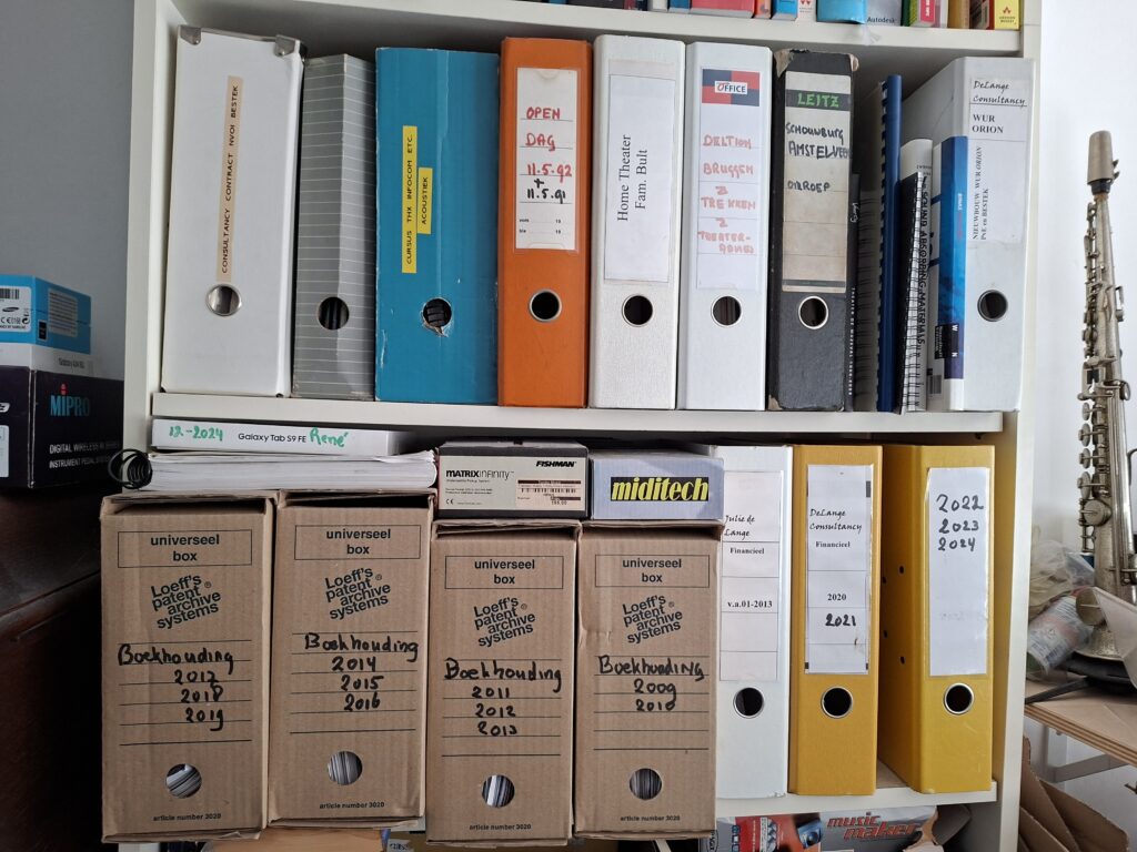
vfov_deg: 58.9
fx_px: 755
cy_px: 426
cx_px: 568
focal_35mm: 23
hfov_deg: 73.9
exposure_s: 1/50
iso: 200
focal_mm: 5.54
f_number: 1.8
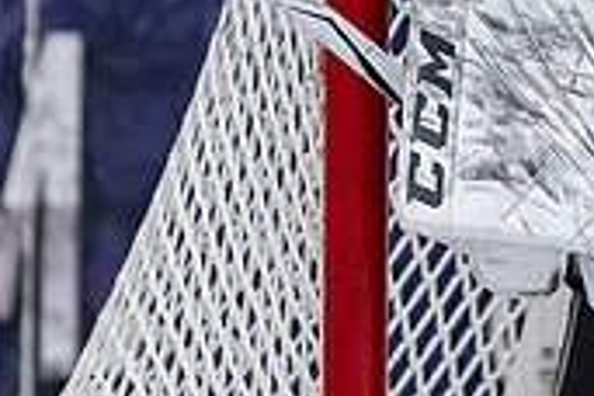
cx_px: 905
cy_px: -349
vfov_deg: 1.1
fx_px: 20623
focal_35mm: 1250
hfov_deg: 1.6
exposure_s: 1/800
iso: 2000
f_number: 3.2
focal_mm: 200
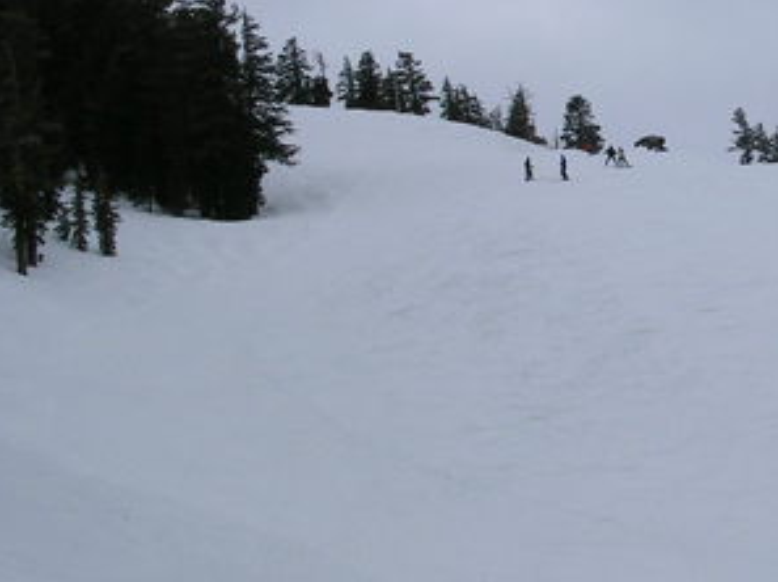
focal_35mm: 82
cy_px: 144
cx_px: 749
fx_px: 1841
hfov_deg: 23.0
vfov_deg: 17.8
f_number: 5.6
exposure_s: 1/726
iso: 50
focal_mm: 5.8
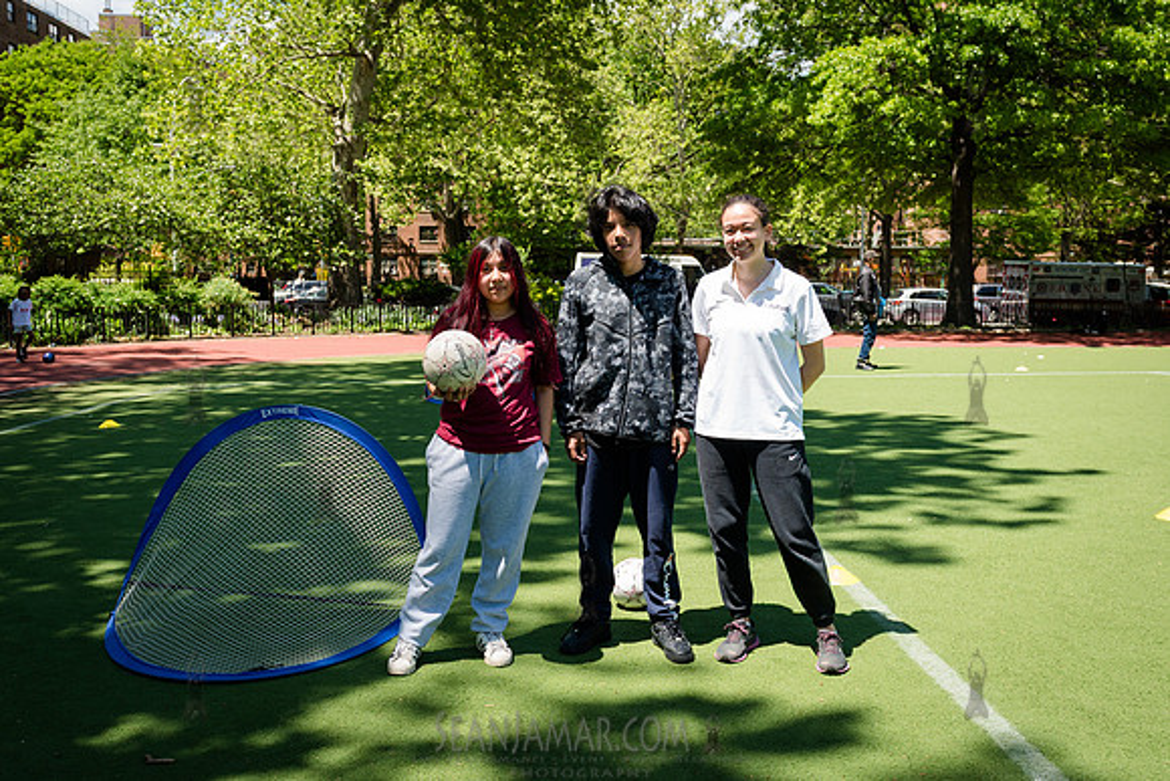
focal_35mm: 34
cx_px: 613
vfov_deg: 38.4
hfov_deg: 55.2
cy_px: 368
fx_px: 1119
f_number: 4.5
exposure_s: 1/400
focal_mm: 26
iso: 200
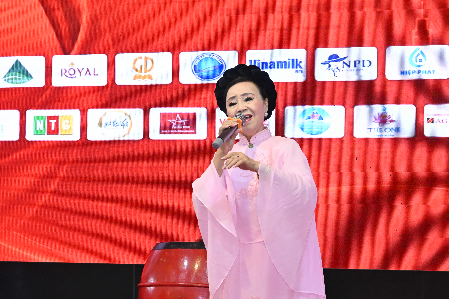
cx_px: 224
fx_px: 2145
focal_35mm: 172
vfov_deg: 8.0
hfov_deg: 12.0
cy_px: 150
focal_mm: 115
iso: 1600
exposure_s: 1/100
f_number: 7.1
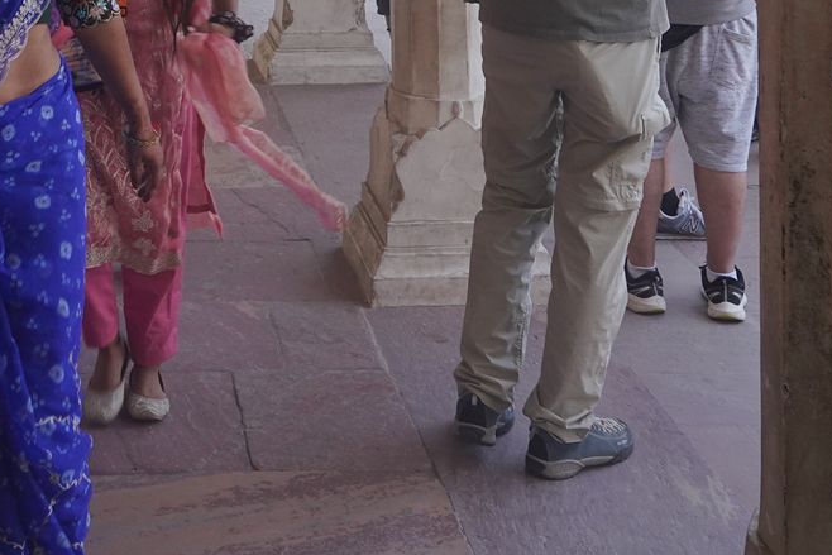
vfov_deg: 17.1
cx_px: 111
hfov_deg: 26.9
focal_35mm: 73
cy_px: -239
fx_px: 1687
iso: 800
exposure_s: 1/100
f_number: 11
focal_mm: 24
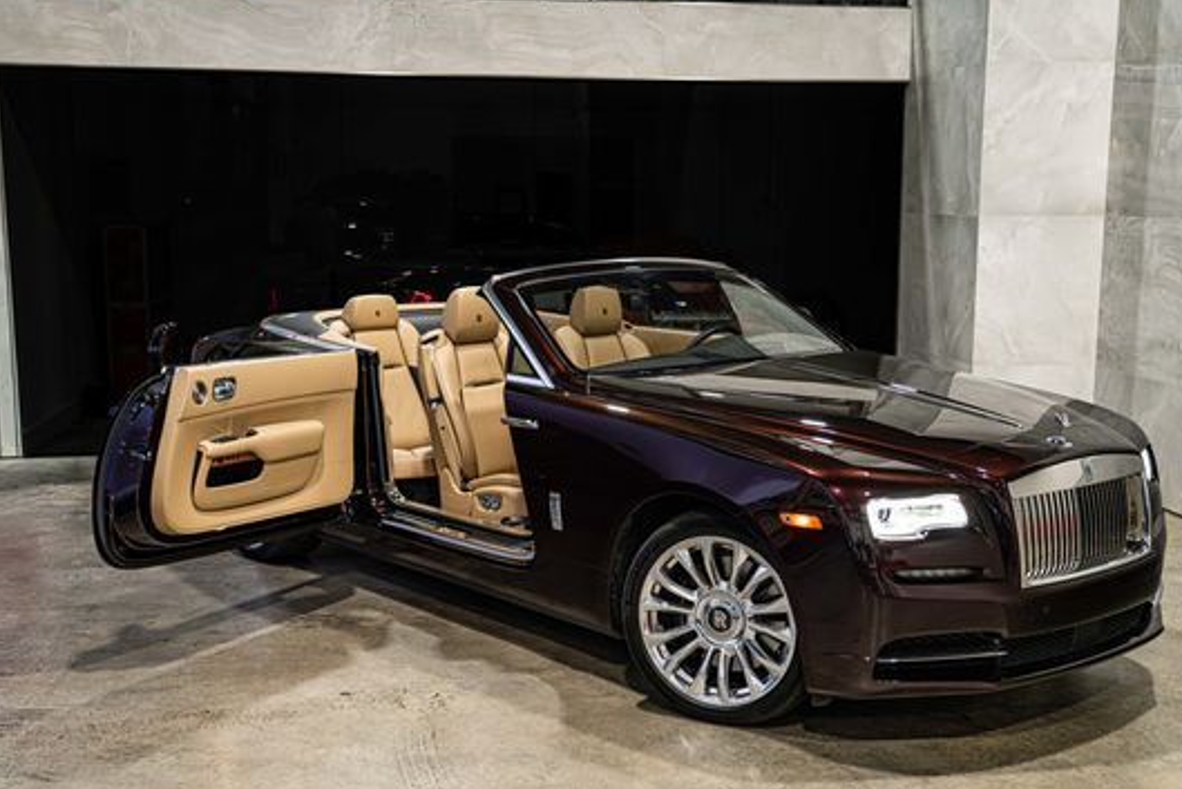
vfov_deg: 29.2
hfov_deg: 42.7
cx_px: 608
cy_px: 455
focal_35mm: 46
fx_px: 1511
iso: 1250
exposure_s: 1/100
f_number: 4
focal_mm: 38
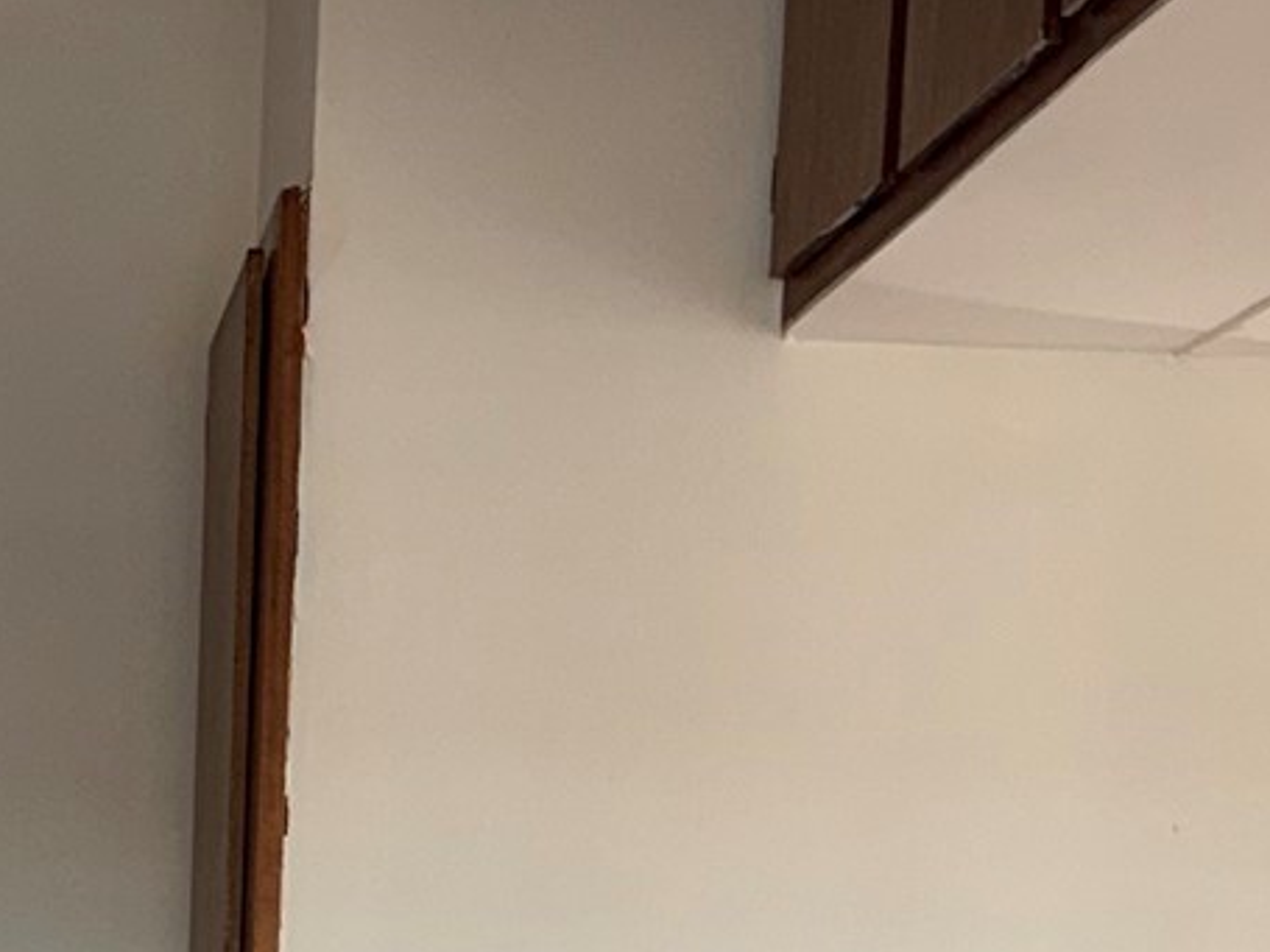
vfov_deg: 13.2
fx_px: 3961
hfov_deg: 17.8
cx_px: 31
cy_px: 1223
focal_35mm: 108
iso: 100
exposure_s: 1/51
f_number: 1.78
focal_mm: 6.76
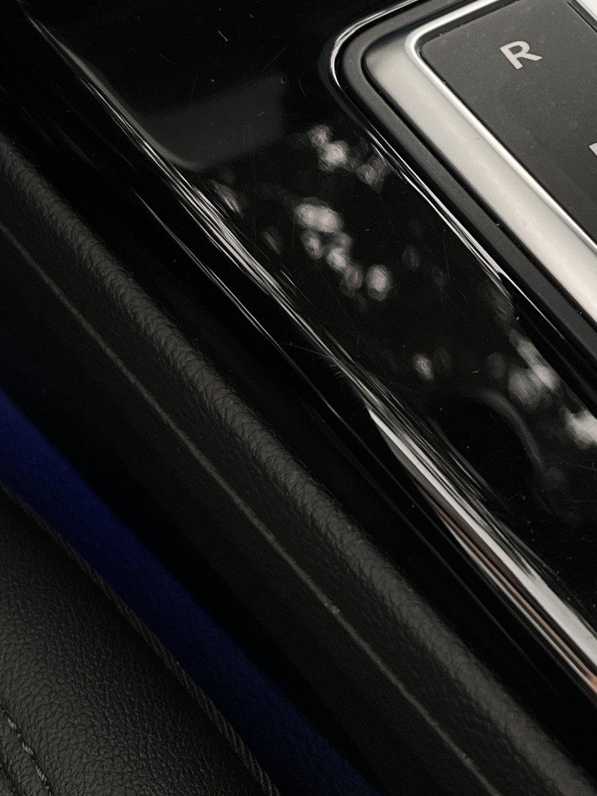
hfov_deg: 16.3
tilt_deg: -38.9
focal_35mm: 87
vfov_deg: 22.0
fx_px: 2000
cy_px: 100
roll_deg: -2.5
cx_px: 708
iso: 64
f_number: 1.6
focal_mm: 5.1
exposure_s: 1/122
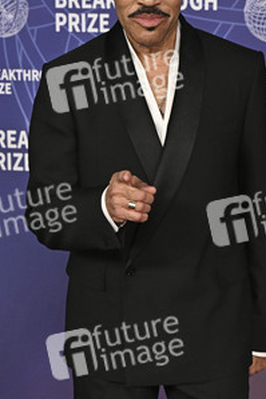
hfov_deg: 20.3
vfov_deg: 30.0
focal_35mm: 67
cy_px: 148
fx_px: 743
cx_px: 154
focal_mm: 50
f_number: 4
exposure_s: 1/320
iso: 2000
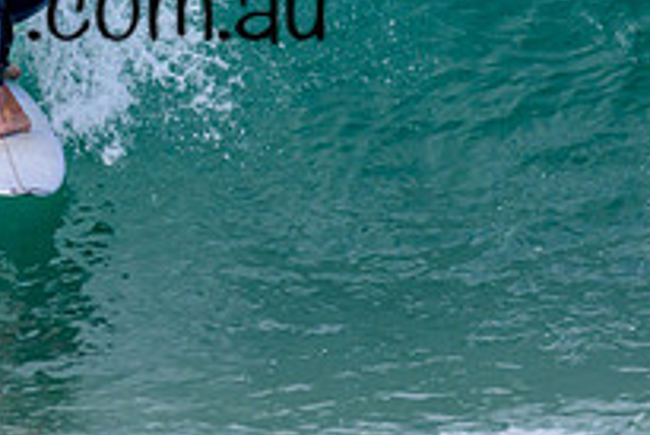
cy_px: -35
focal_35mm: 2267
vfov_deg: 0.6
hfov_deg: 0.9
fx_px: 40959
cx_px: -7
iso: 1100
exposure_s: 1/2000
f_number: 11
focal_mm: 800
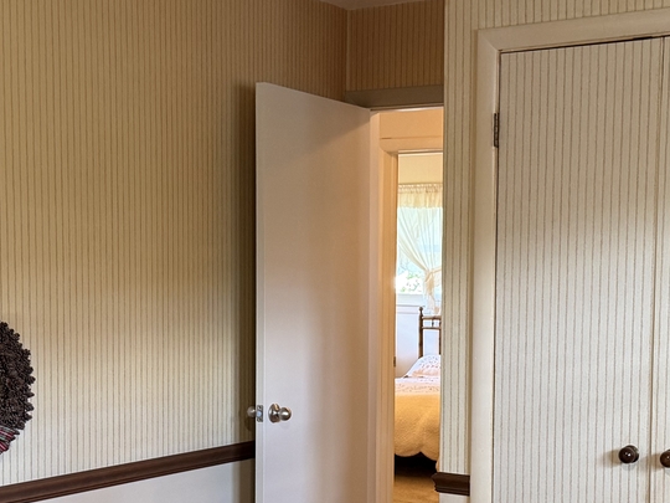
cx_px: 395
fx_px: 1239
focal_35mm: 64
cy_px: 360
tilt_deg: -3.9
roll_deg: -0.6
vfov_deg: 22.8
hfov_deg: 30.2
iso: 320
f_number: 1.78
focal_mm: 6.76
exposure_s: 1/60
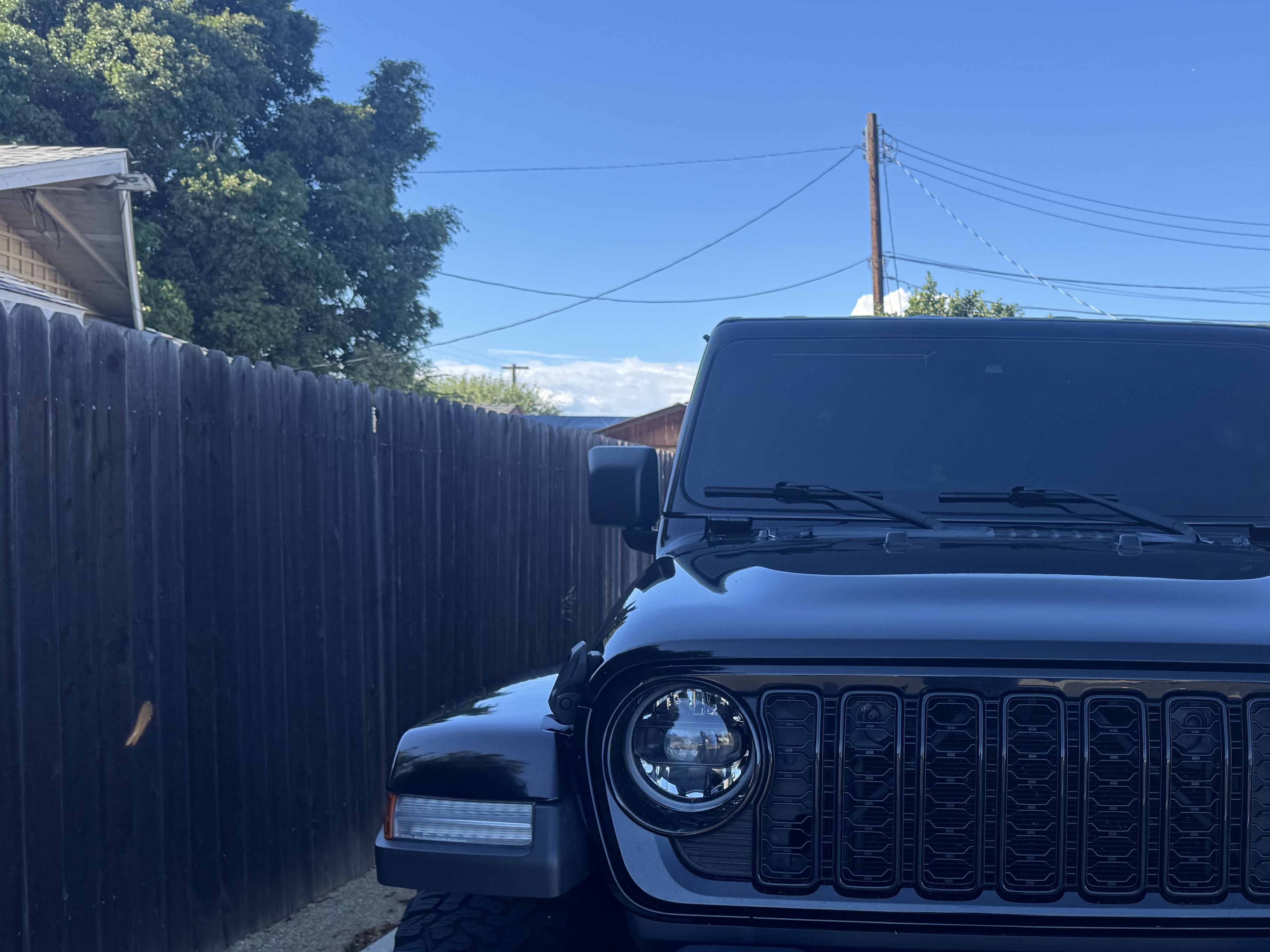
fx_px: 1431
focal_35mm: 39
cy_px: 637
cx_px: 943
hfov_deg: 46.3
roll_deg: -2.6
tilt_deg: -4.6
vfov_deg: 36.4
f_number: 1.78
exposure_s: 1/1524
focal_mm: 6.76
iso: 80
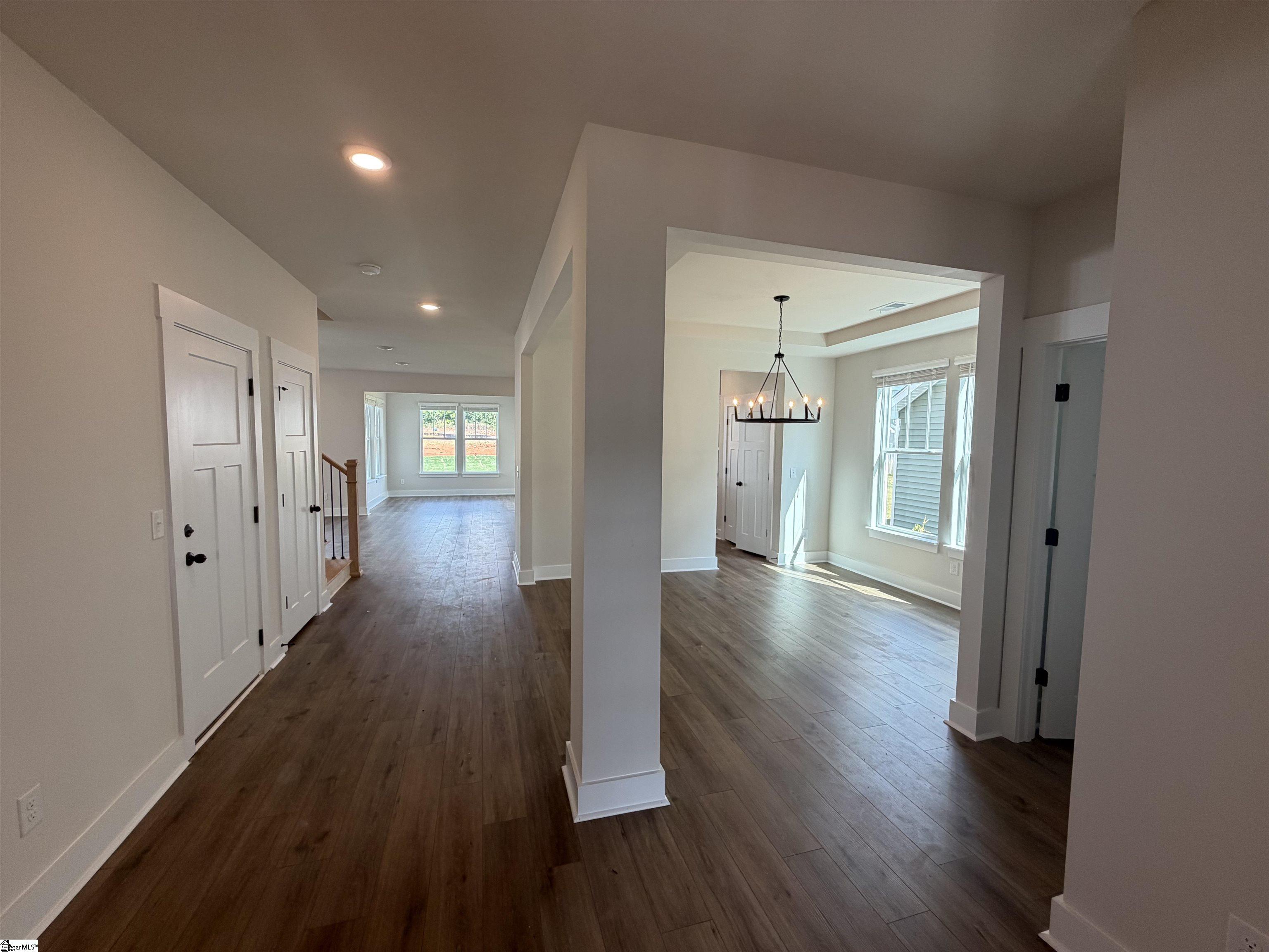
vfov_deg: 85.7
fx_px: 513
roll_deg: -0.1
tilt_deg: -3.8
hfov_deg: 102.1
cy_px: 476
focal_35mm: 14
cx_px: 634
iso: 100
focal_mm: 2.22
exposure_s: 1/120
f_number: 2.2
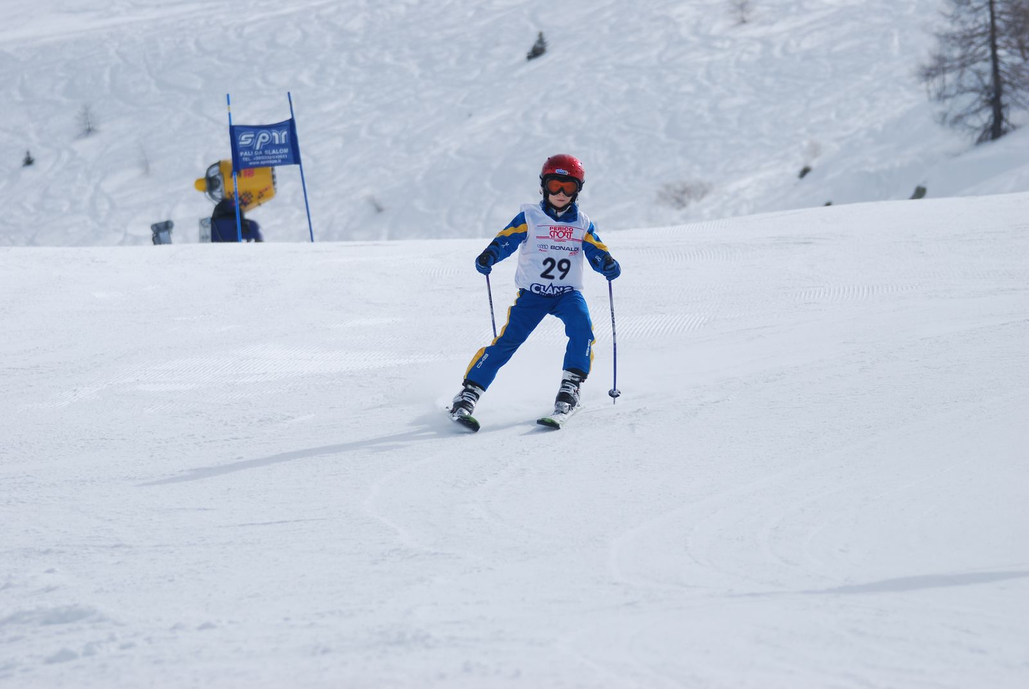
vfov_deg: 6.1
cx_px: 514
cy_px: 344
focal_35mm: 225
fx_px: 6439
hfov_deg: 9.1
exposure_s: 1/1250
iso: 100
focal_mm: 150
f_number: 5
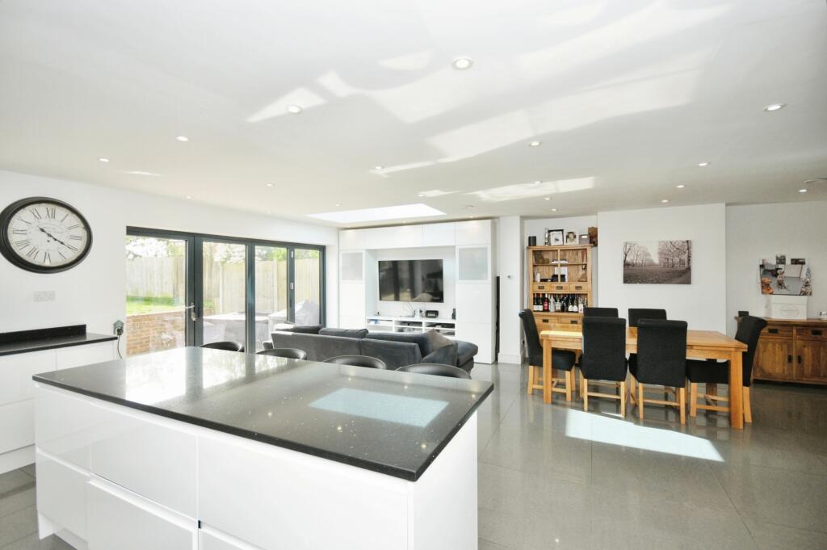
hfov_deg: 100.4
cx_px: 414
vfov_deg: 77.2
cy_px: 275
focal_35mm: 15
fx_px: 344
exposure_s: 1/160
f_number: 6.3
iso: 500
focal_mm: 10
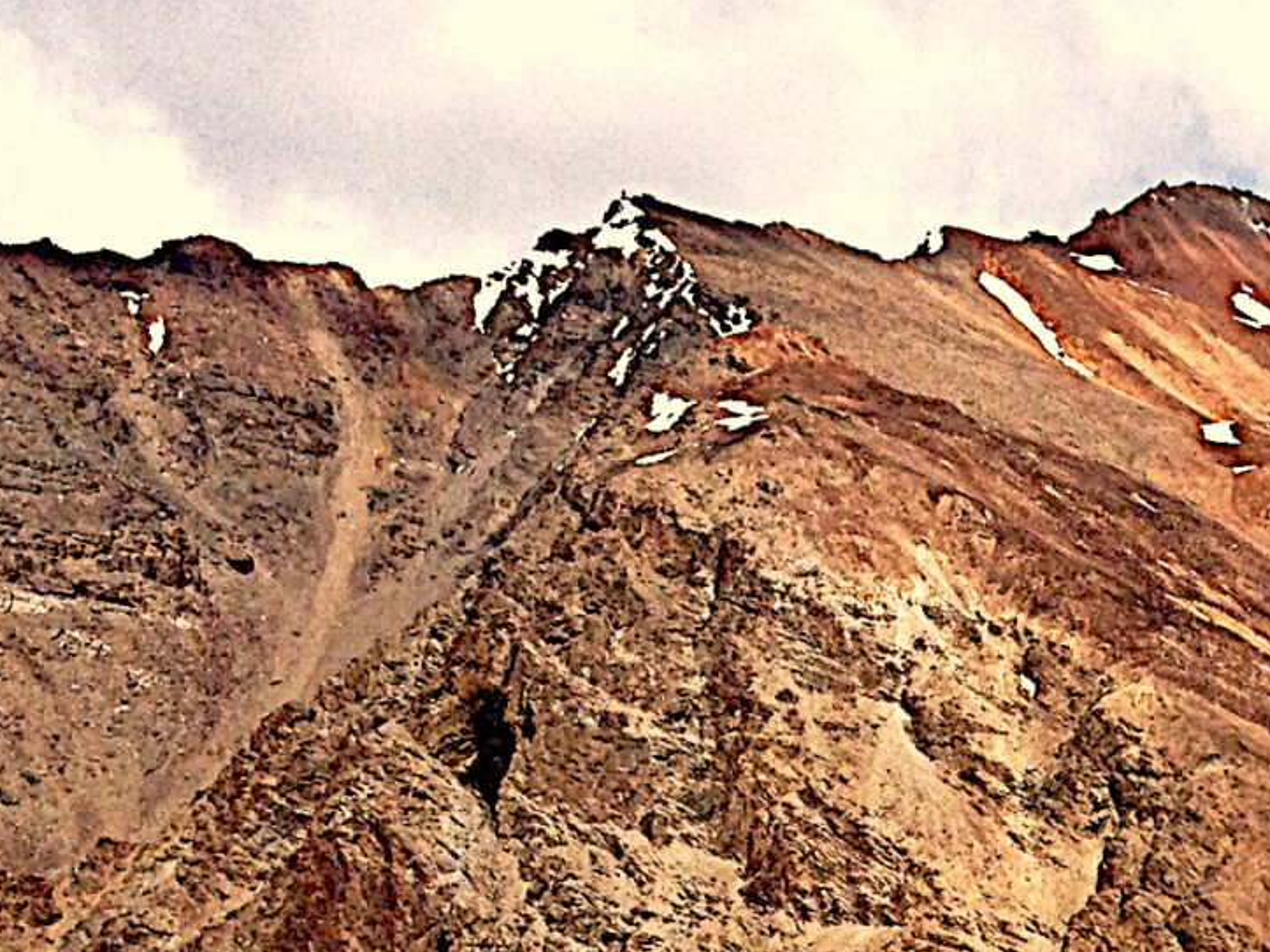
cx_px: 1702
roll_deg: +0.8
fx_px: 4549
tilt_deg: +2.1
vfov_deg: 11.7
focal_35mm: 124
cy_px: 1093
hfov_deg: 15.1
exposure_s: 1/3247
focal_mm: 4.28
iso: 50
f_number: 2.4
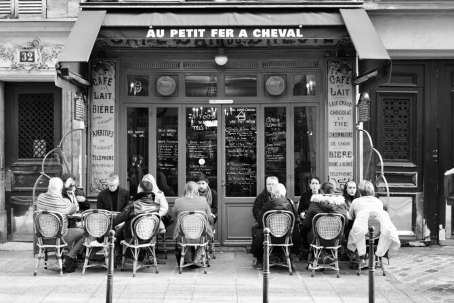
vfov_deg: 32.6
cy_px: 152
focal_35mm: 41
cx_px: 227
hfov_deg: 47.4
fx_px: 517
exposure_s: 1/500
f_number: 8
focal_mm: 27
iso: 8000
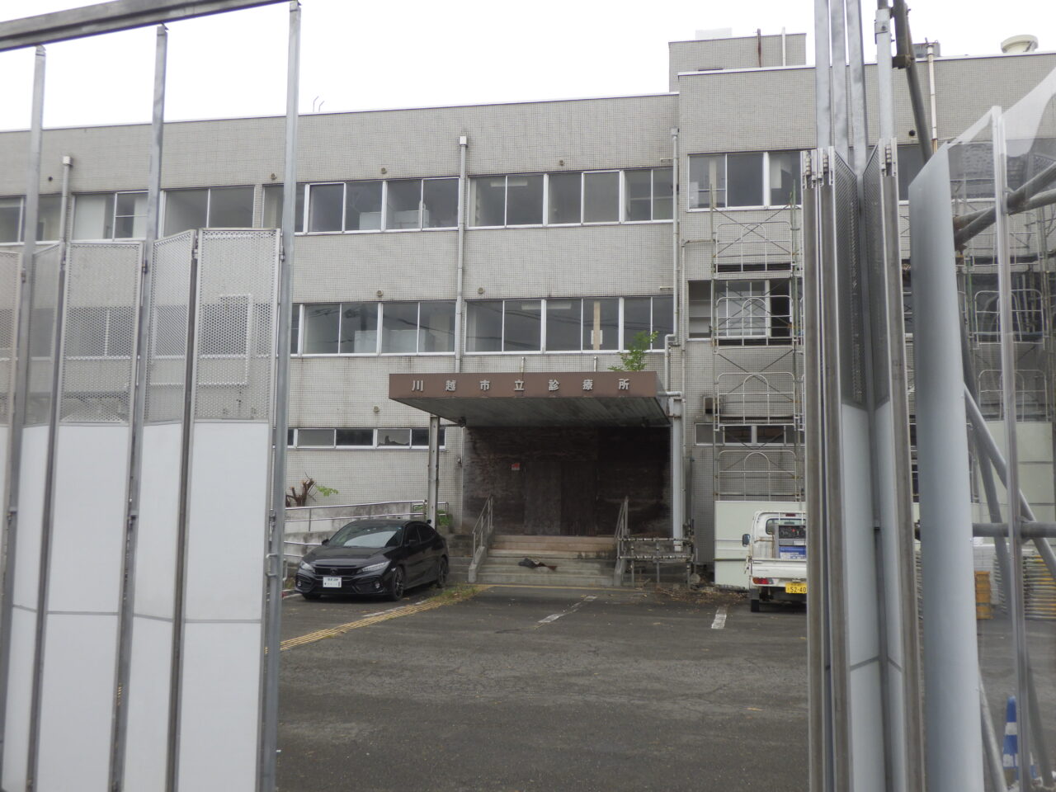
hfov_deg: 54.0
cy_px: 396
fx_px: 1037
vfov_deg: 41.8
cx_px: 528
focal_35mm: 34
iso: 125
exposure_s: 1/160
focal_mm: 6.1
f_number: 4.6
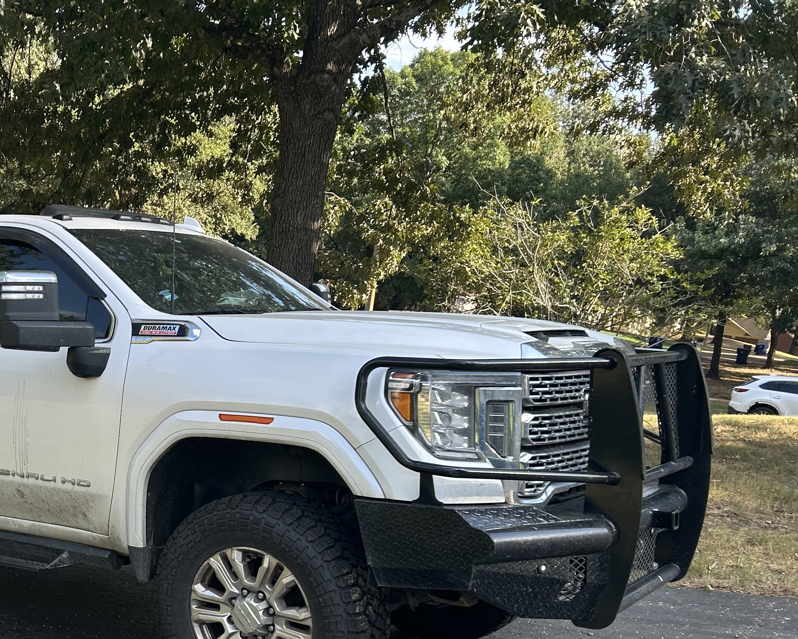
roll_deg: -5.8
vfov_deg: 31.1
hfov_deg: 35.9
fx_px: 1133
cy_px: 450
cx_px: 45
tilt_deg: -8.9
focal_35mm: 48
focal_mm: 5.7
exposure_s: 1/797
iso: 50
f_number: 1.5
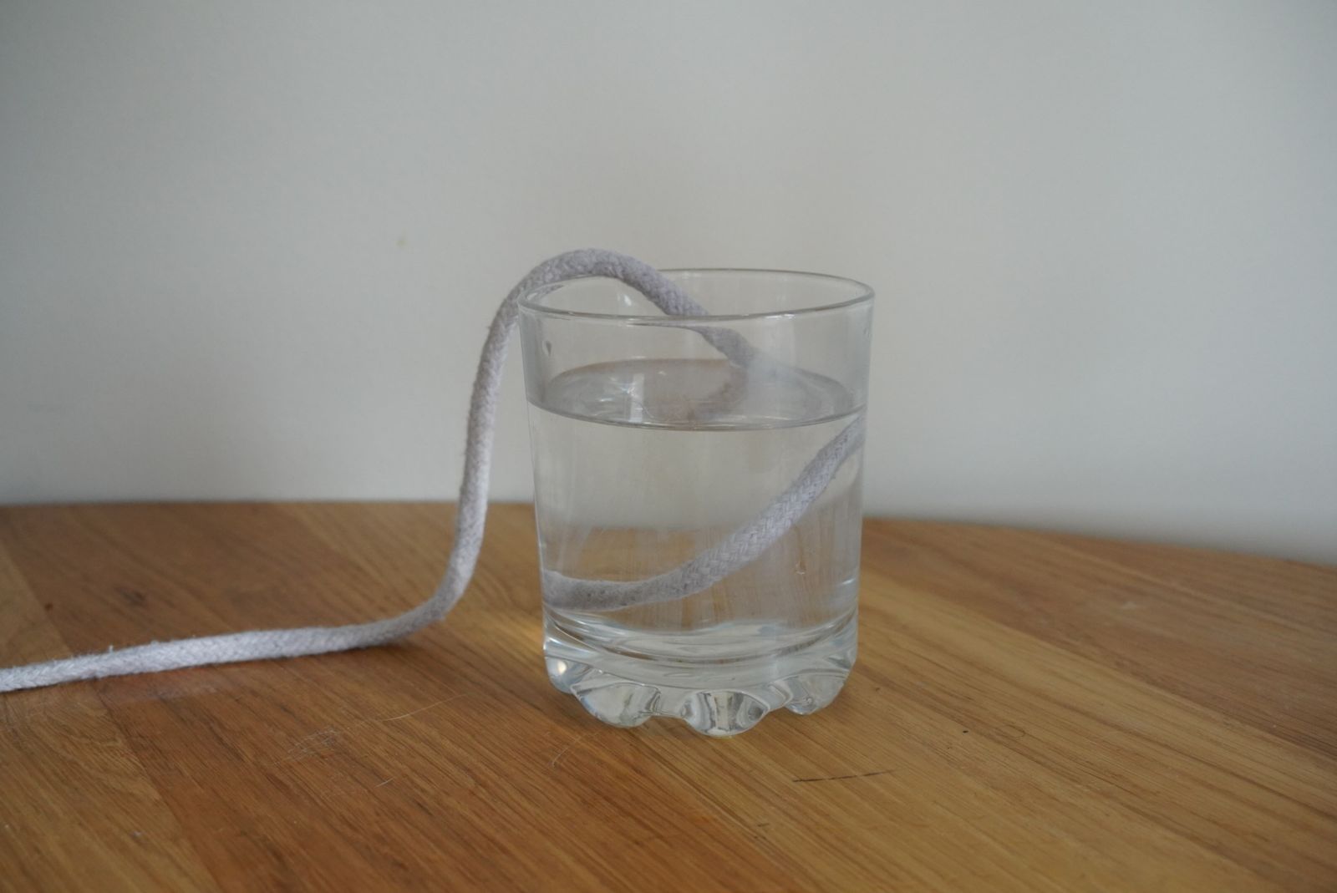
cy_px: 446
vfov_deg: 33.5
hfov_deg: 48.5
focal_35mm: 40
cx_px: 668
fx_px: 1483
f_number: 5.6
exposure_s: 1/250
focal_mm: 26.6
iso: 1250
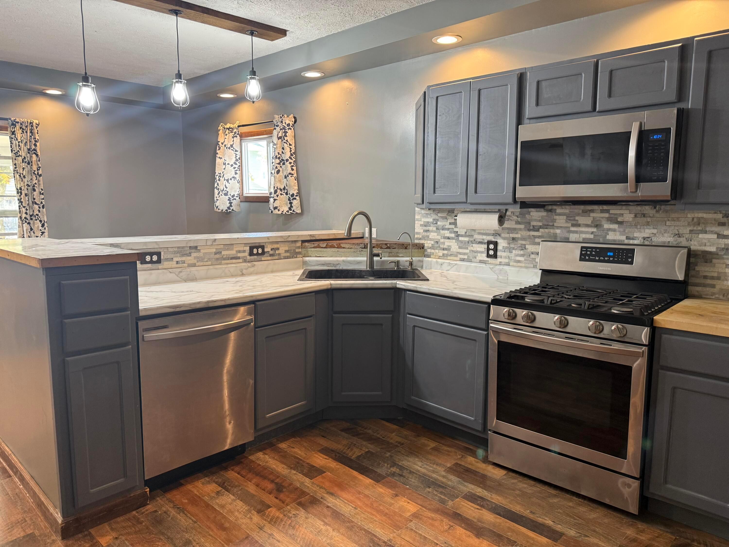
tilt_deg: -7.0
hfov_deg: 71.6
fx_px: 505
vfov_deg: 56.8
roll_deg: -0.3
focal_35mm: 24
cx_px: 364
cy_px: 274
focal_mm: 6.76
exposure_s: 1/60
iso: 200
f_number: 1.78
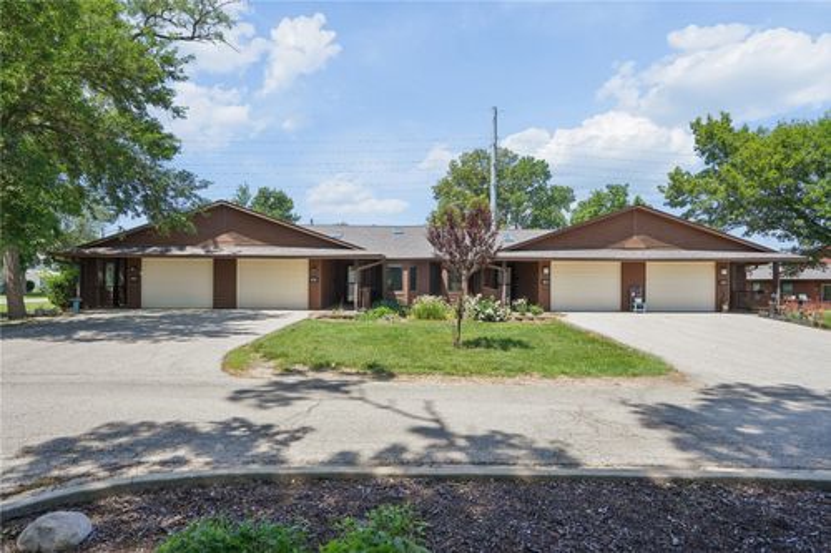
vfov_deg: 61.9
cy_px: 276
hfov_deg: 84.0
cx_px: 416
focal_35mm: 20
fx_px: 461
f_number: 10
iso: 400
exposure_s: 1/640
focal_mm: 20
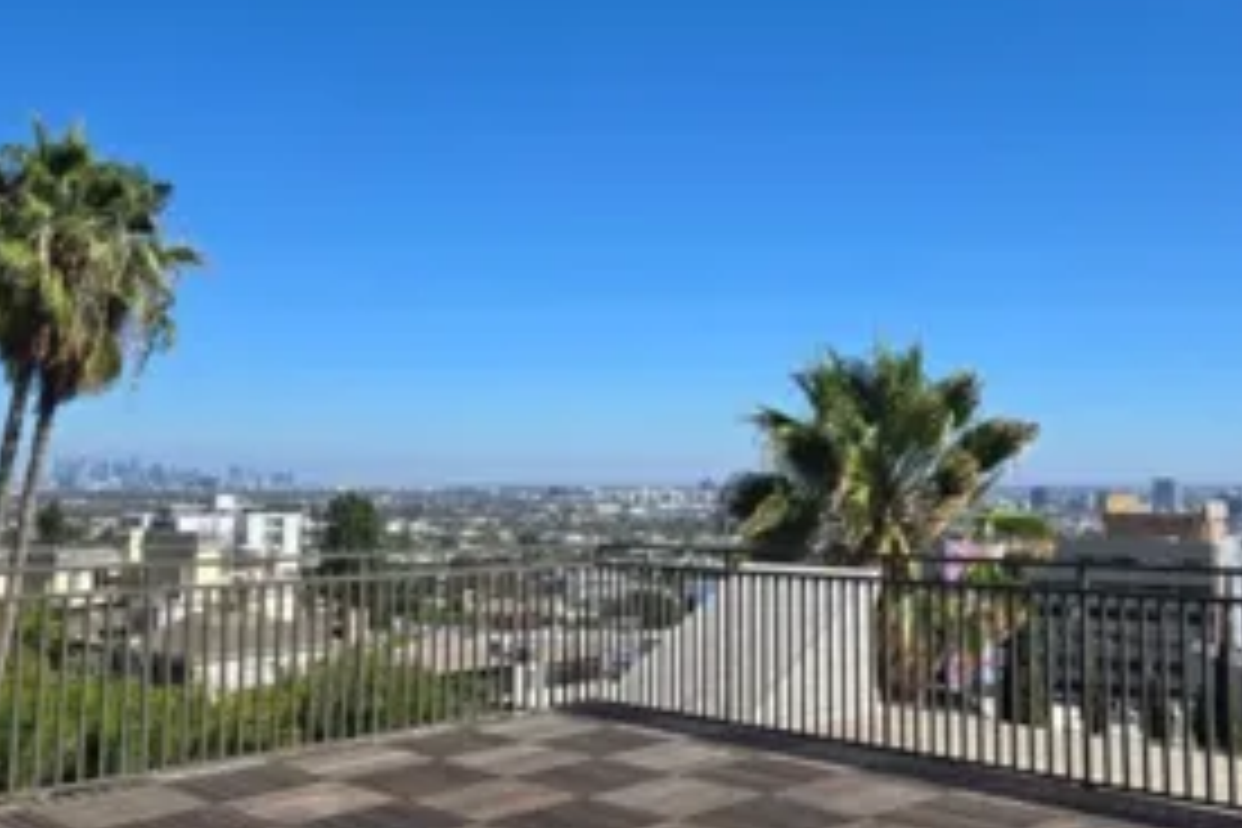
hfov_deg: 51.6
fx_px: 1276
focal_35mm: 37
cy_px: 396
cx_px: 740
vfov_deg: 35.9
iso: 25
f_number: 1.8
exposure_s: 1/2082
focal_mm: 5.4
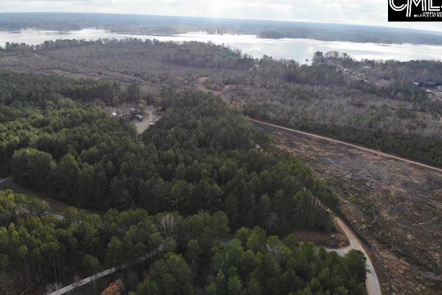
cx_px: 227
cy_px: 158
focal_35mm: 26
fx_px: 319
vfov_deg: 49.6
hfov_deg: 69.4
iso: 100
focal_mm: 4.5
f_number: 2.8
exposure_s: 1/330
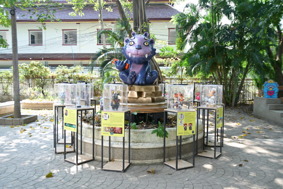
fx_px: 248
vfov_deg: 41.7
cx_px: 142
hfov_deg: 59.5
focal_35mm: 32
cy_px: 94
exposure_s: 1/250
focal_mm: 31.5
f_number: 4
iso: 400
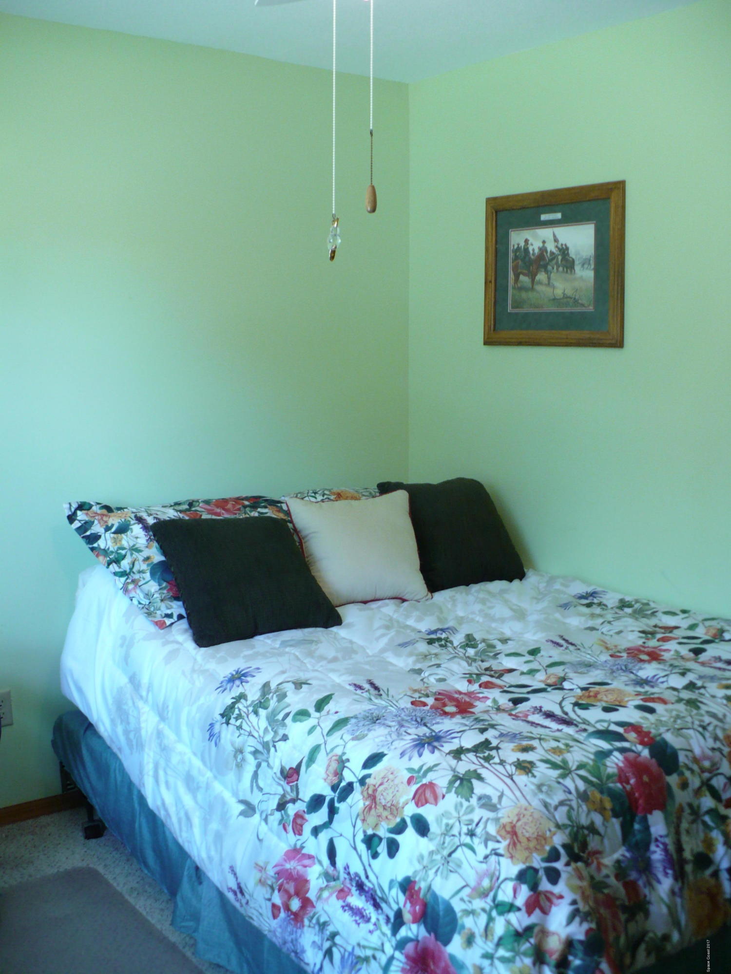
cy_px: 487
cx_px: 366
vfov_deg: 50.1
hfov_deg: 38.7
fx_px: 1042
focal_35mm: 37
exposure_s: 1/30
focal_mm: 6.1
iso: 160
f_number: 2.8
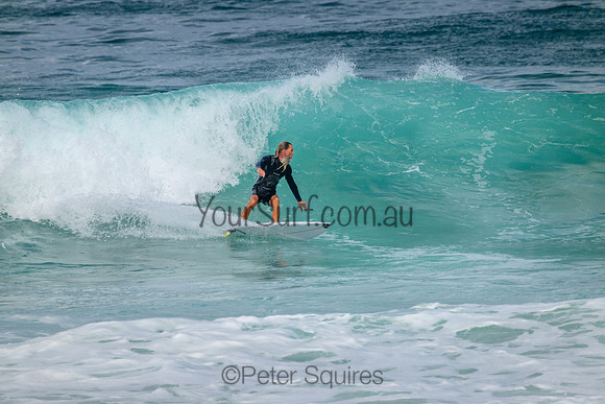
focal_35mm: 800
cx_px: 302
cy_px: 202
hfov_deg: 2.6
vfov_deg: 1.7
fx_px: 13447
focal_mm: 800
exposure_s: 1/2000
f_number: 11
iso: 800
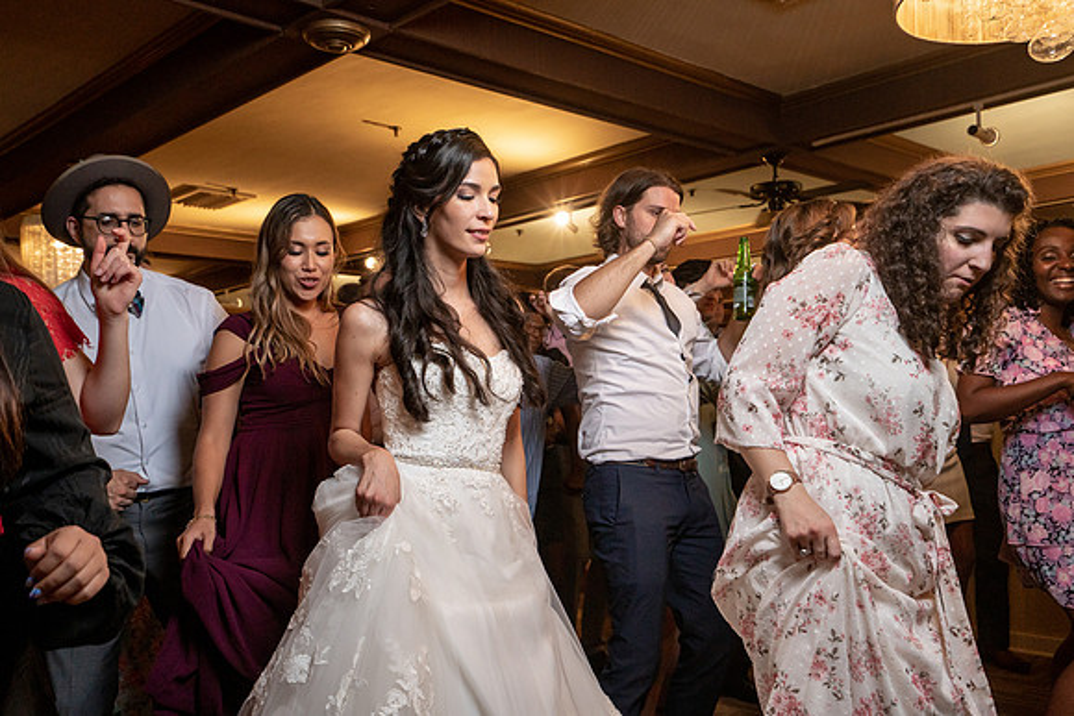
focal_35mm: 35
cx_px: 537
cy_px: 358
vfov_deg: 37.9
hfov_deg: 54.4
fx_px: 1044
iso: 2000
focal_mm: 35
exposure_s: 1/200
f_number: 5.6
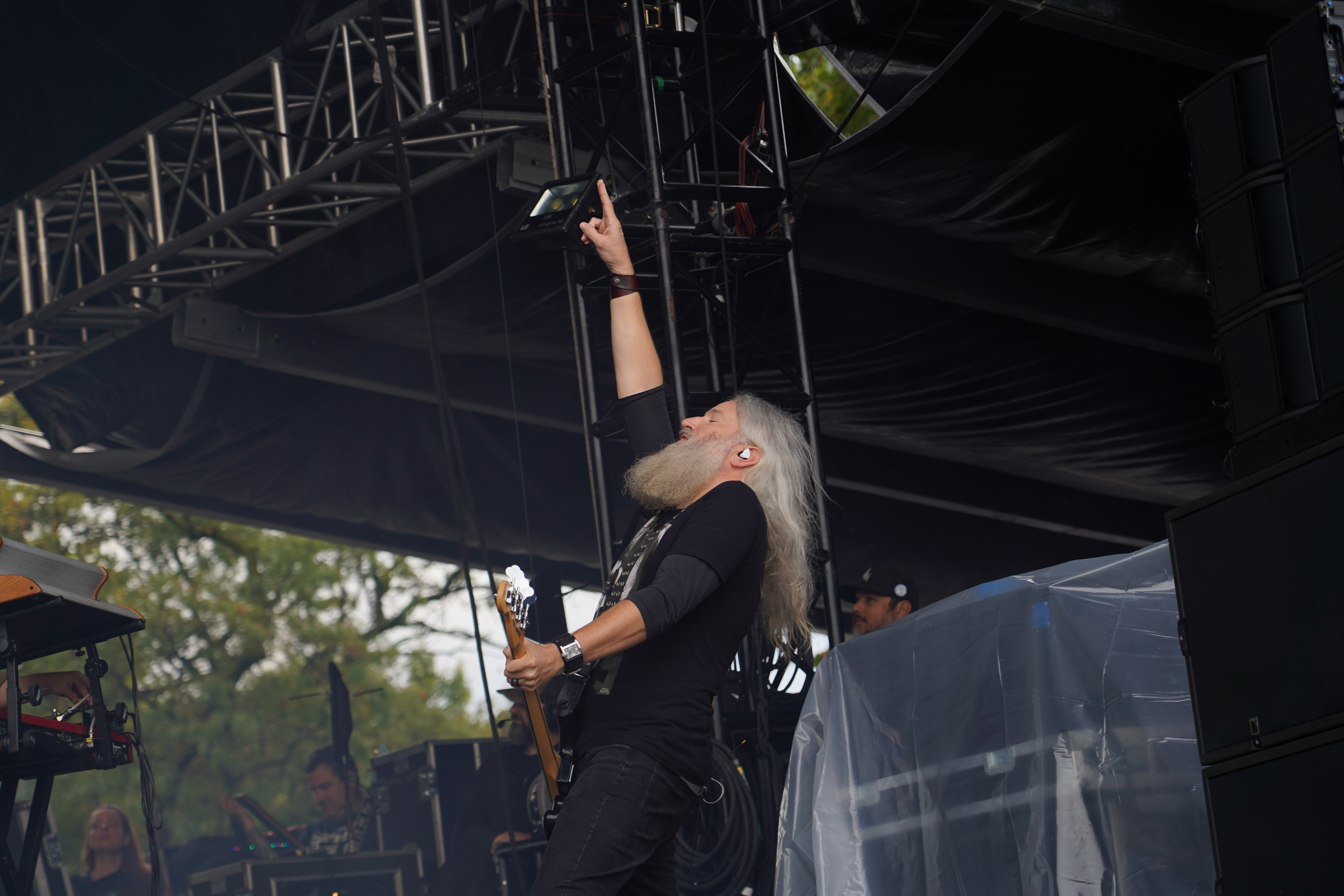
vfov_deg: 13.0
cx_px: 672
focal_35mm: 105
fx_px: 3920
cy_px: 448
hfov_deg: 19.5
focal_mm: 105
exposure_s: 1/160
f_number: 4.5
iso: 100
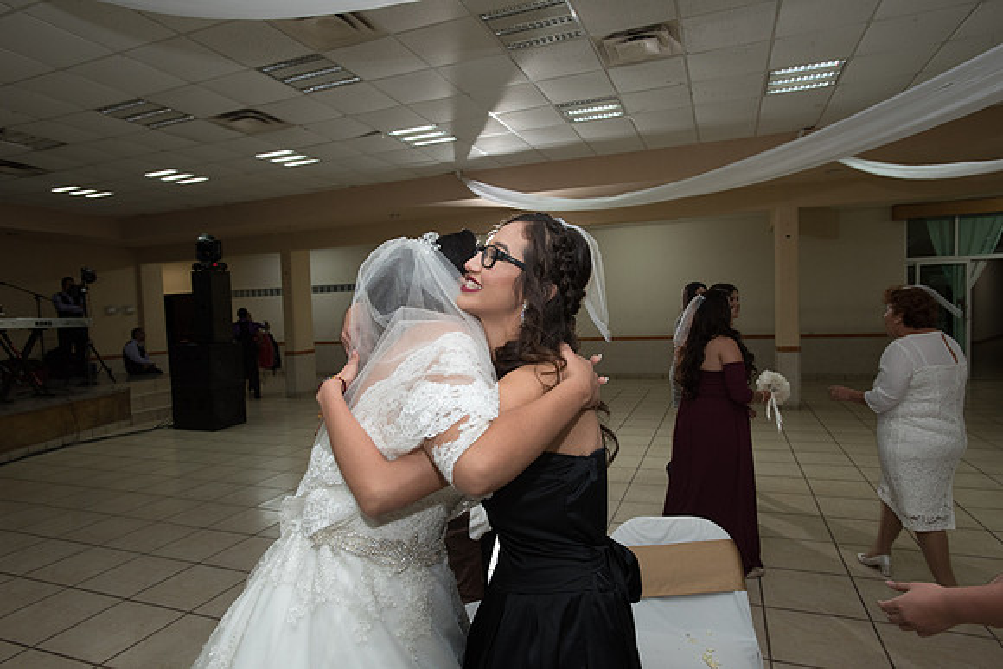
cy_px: 334
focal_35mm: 20
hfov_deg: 84.0
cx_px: 502
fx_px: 557
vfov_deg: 62.0
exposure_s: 1/100
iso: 1600
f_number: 4.5
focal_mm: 20
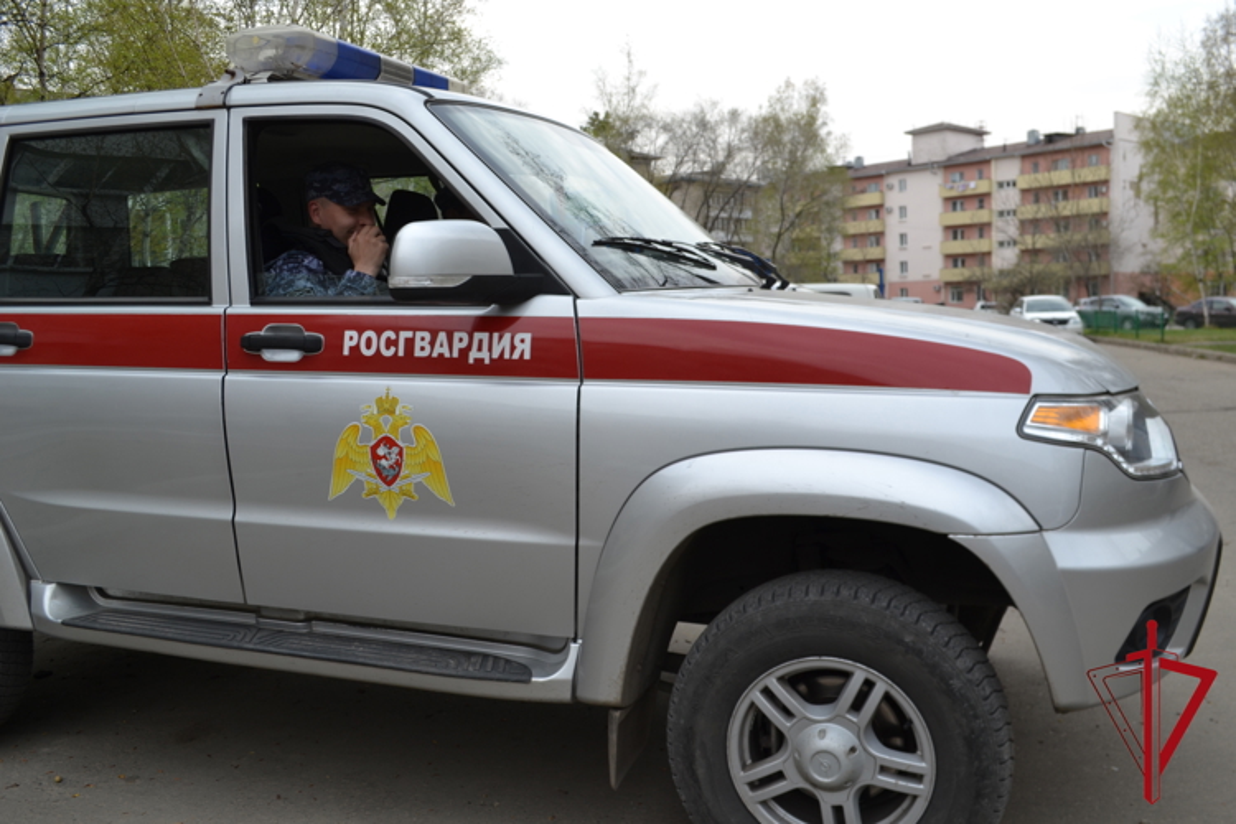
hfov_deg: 61.9
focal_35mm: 30
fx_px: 1030
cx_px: 618
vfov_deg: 43.6
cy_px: 412
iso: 100
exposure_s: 1/160
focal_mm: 20
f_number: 6.3
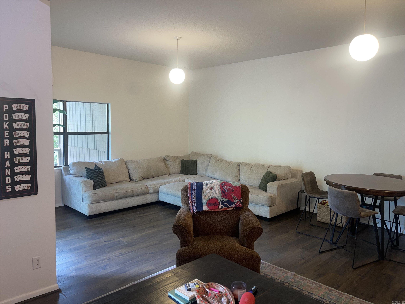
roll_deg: -1.0
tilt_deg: -5.2
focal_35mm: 25
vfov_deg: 54.9
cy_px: 152
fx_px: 292
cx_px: 202
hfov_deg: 69.4
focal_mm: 5.1
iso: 64
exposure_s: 1/17
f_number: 1.6
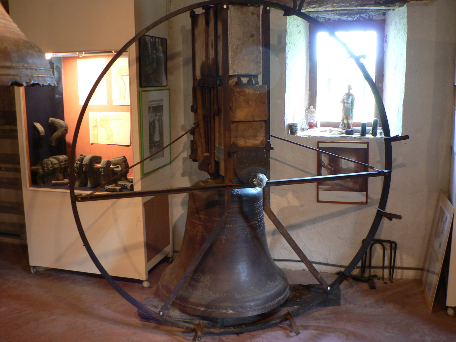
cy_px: 171
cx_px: 228
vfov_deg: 39.7
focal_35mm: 36
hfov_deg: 51.4
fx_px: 474
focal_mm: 6
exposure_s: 1/5
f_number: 2.8
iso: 80
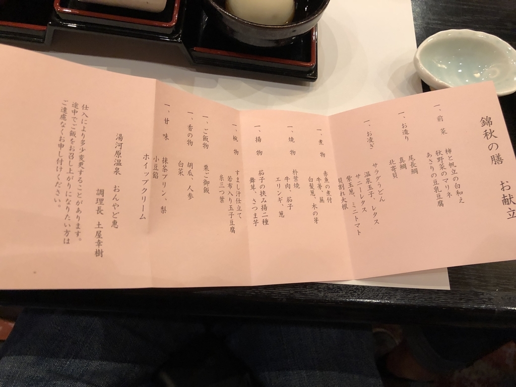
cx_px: 258
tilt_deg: -67.6
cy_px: 194
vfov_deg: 49.7
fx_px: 417
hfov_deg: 63.4
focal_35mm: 28
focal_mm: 4
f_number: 1.8
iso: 80
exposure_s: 1/17
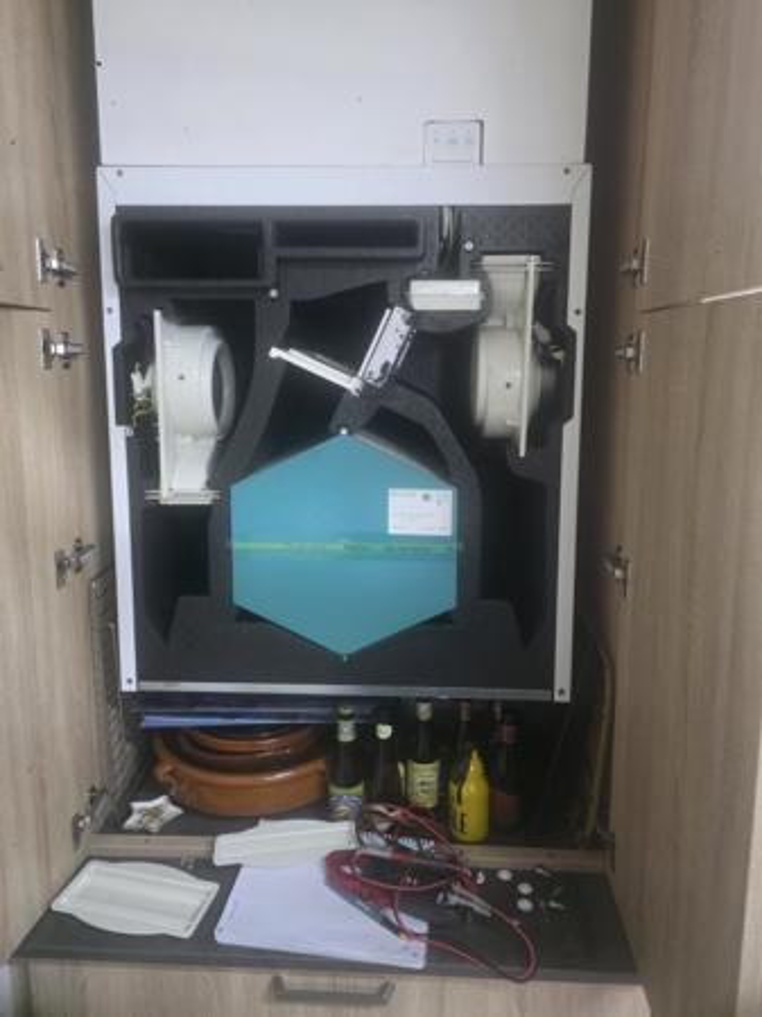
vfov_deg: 74.0
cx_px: 381
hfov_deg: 58.8
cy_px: 508
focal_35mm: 23
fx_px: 676
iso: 1600
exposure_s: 1/100
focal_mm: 6.3
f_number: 1.7
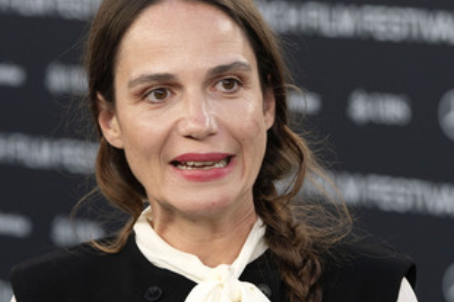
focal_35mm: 168
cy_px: 155
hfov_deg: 12.2
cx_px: 198
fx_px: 2117
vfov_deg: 8.2
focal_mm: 116
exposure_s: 1/200
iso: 400
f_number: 4.5
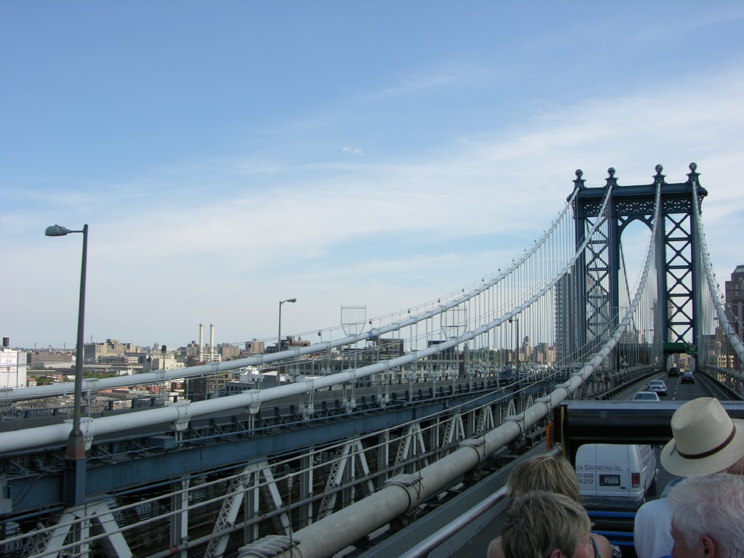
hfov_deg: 47.9
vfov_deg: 36.8
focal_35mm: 39
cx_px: 372
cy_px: 279
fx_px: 838
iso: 50
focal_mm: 10
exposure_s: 1/206
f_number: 6.4
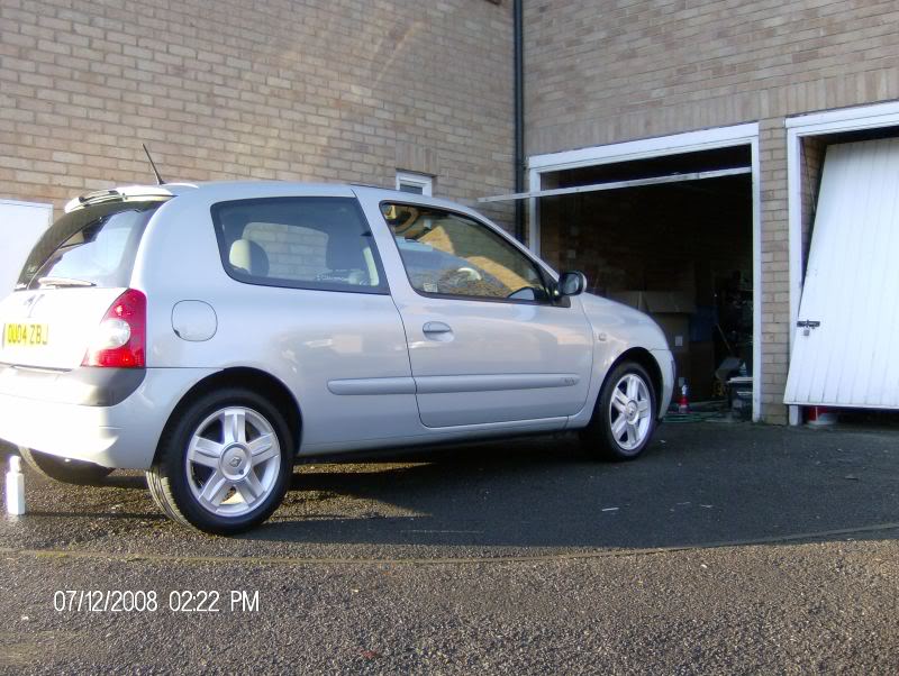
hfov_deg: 51.3
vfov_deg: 39.7
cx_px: 450
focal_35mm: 36
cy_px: 338
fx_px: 936
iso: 100
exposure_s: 1/204
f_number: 2.8
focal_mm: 6
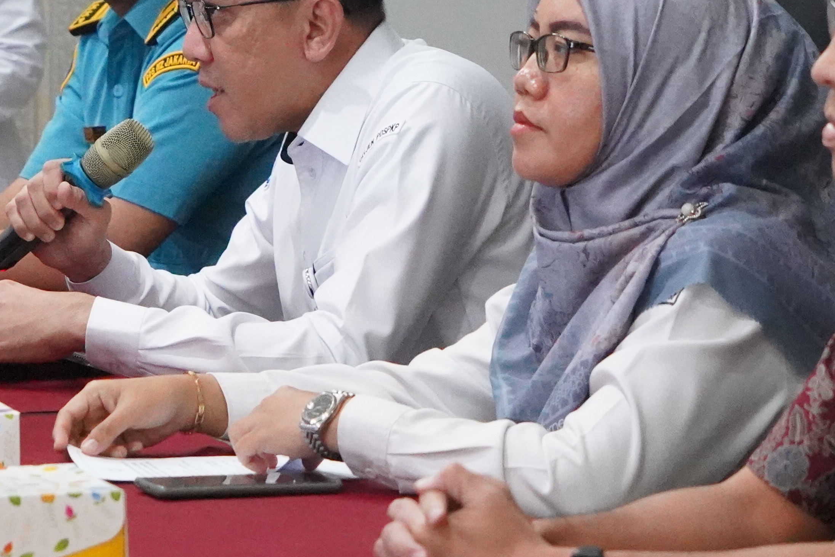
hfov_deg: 8.4
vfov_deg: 5.6
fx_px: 5659
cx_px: 479
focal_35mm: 244
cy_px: 6
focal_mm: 89
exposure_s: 1/125
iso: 20000
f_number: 6.3
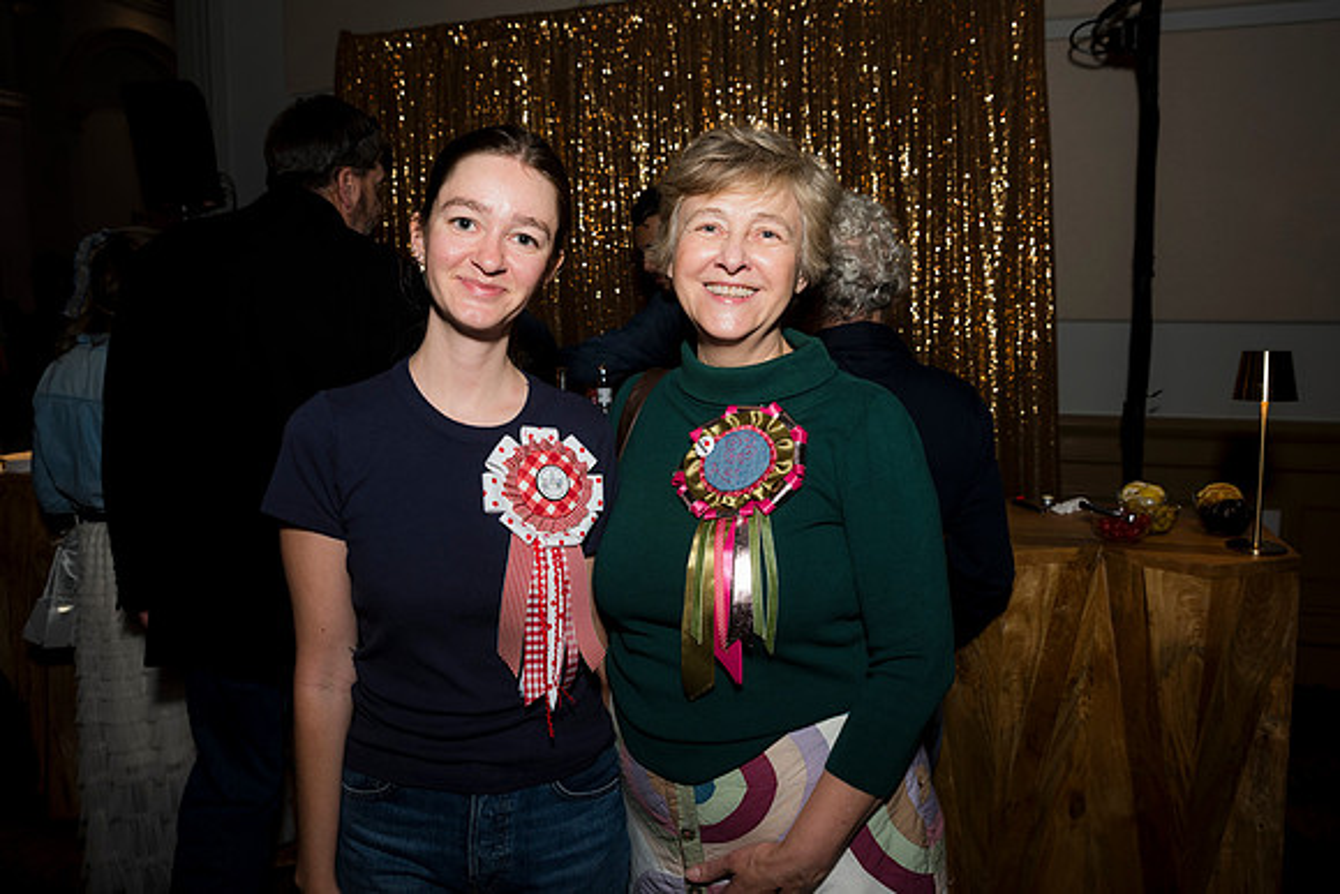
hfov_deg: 70.7
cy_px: 430
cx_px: 695
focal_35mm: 25
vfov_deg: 50.7
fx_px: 944
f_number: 5.6
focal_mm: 24
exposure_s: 1/160
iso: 800
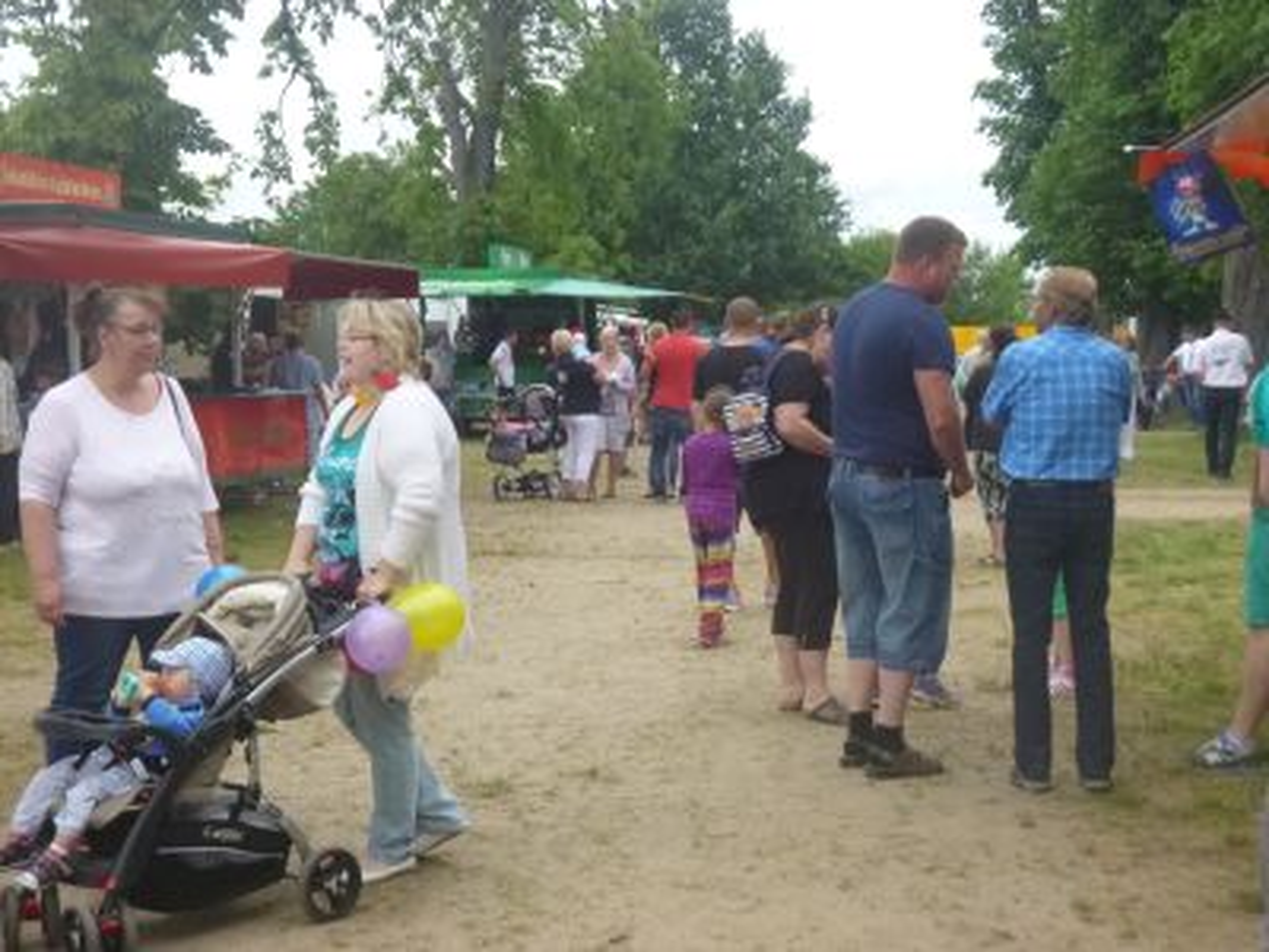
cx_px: 634
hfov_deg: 31.7
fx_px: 2236
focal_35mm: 61
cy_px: 476
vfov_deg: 24.0
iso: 250
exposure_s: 1/160
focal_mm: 10.9
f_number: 4.1
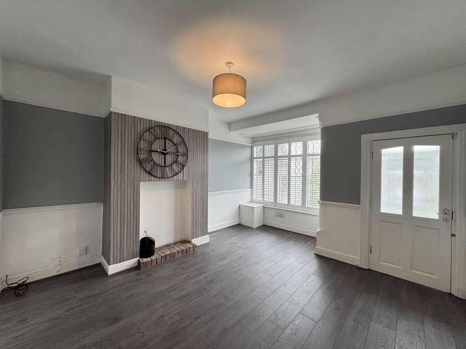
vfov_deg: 85.7
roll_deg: -1.0
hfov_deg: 102.1
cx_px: 233
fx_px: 188
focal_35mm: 14
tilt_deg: -0.3
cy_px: 174
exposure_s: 1/76
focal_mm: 2.22
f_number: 2.2
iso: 125
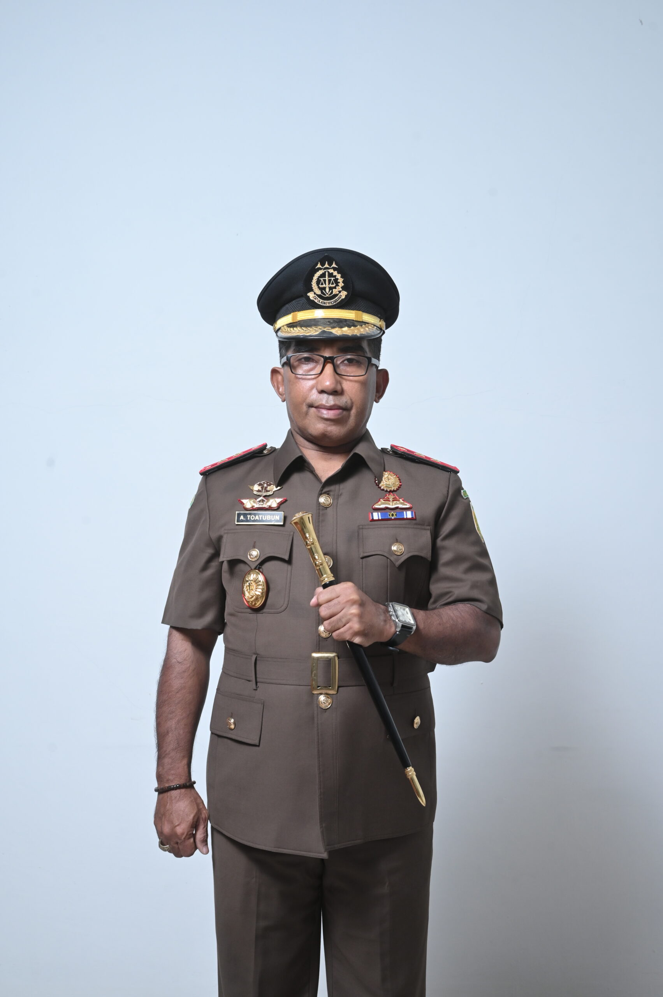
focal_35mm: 50
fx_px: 1383
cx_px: 332
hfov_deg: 27.0
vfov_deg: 39.6
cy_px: 498
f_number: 8
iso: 1000
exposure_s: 1/125
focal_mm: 50
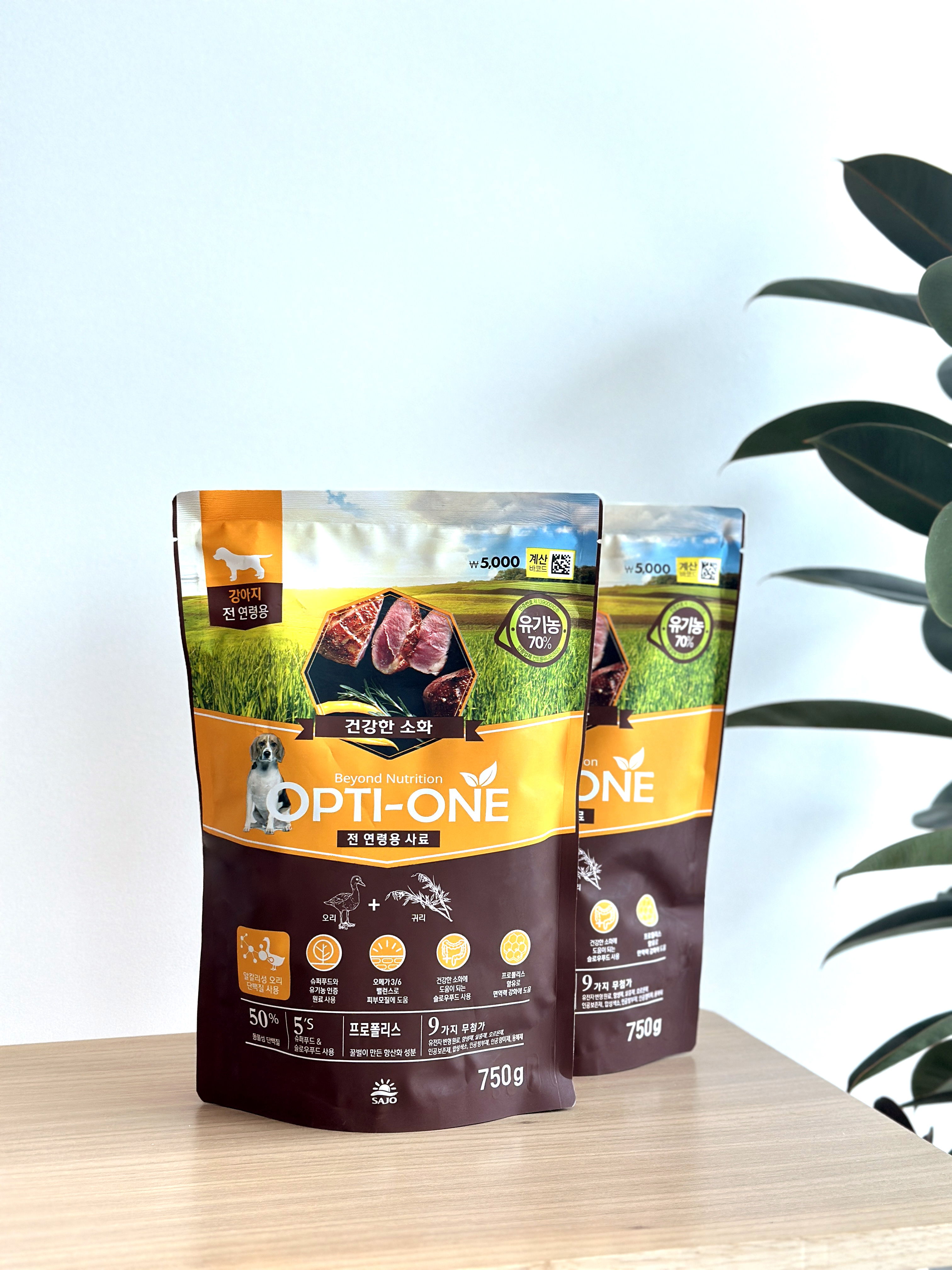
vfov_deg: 39.7
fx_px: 1760
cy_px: 635
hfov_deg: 30.3
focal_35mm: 48
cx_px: 476
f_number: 1.78
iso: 80
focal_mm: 6.86
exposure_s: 1/209
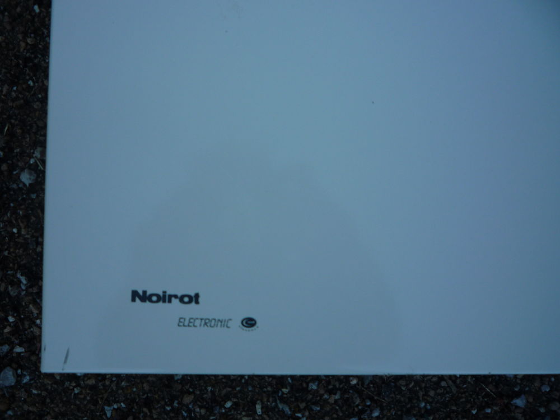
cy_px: 210
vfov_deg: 46.8
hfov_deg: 60.0
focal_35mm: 30
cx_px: 280
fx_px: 485
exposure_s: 1/250
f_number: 4
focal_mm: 5.2
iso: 100
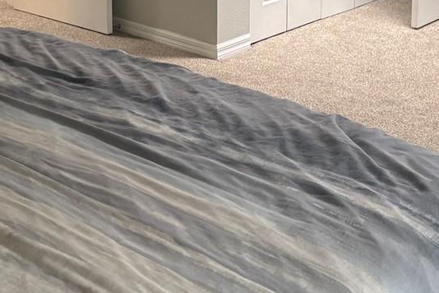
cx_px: 249
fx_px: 988
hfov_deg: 25.0
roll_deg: +0.6
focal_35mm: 81
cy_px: -53
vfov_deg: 16.2
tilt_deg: -12.1
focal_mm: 5.96
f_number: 1.6
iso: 200
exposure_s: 1/60
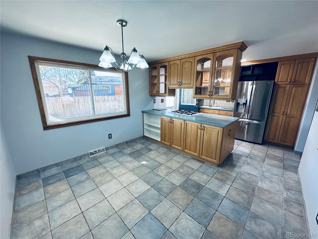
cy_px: 120
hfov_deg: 102.1
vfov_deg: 85.7
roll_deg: -0.5
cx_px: 159
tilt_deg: -10.7
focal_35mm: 14
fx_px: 129
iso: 160
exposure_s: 1/120
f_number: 2.2
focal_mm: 2.22
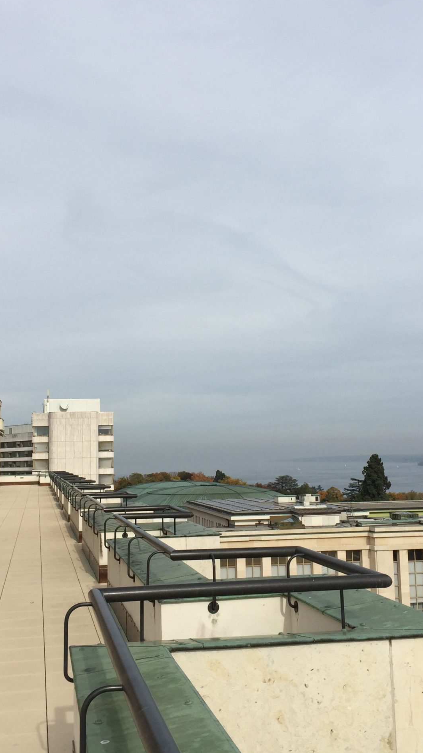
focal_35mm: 43
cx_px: 216
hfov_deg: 27.7
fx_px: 857
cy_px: 373
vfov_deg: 47.4
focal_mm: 4.15
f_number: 2.2
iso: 32
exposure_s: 1/2825
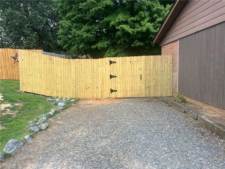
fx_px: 169
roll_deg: +1.7
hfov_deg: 67.3
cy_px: 84
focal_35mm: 26
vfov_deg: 53.1
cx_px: 112
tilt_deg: -7.3
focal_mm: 5.7
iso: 50
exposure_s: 1/957
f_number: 1.5
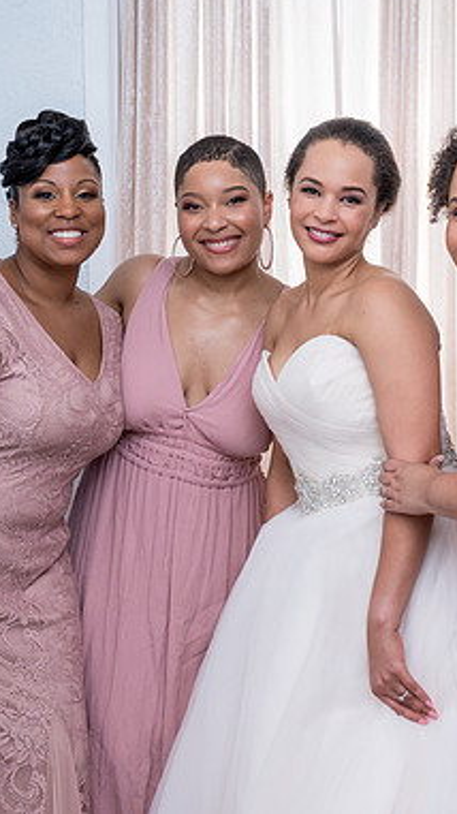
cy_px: 361
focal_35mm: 81
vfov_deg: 26.2
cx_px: 367
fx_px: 1747
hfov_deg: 14.8
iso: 1250
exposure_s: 1/160
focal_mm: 45
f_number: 6.3
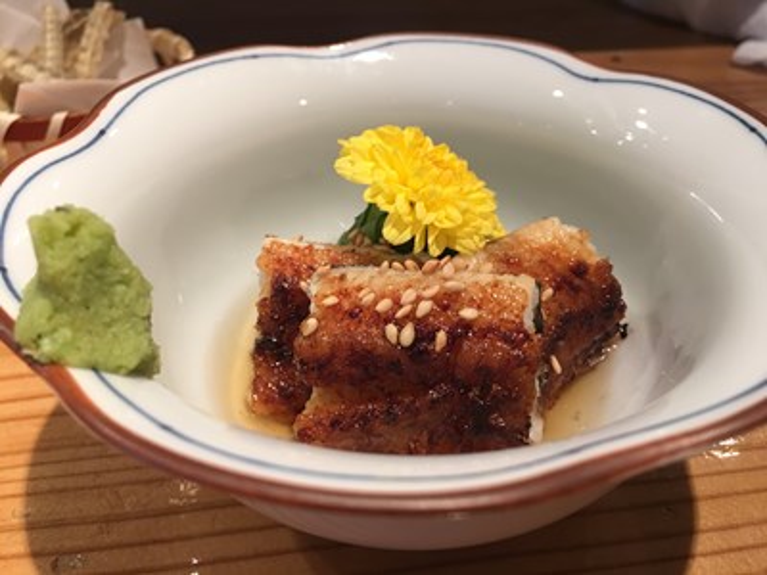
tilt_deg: -36.6
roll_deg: +1.4
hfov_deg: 61.7
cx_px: 384
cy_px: 288
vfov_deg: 48.2
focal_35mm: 29
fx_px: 643
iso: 50
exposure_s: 1/15
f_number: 2.2
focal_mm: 4.15
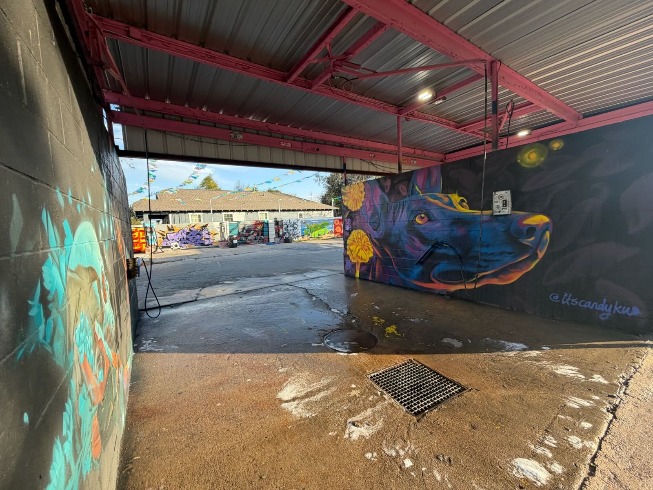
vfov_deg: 85.7
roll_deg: +1.8
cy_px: 245
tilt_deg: -4.4
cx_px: 326
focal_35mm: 14
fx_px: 264
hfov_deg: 102.1
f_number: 2.2
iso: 40
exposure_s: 1/209
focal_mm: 2.22
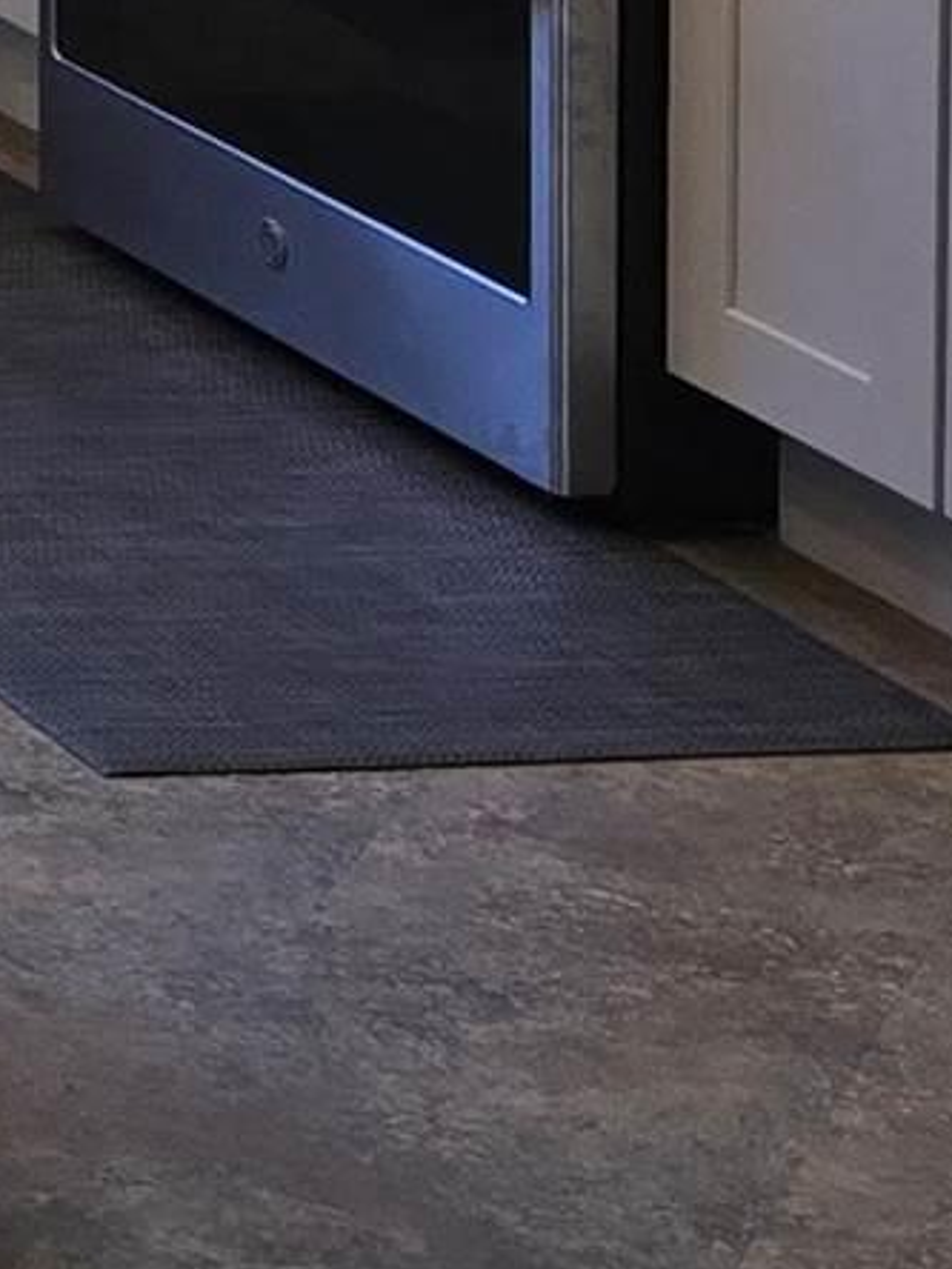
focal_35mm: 159
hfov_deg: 7.0
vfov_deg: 11.4
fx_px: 5830
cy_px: -1175
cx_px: -2916
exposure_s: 1/120
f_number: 1.7
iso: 40
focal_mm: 6.3
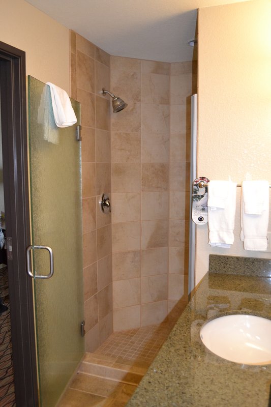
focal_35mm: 30
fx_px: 339
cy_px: 204
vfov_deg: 61.9
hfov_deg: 43.6
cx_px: 136
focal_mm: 20
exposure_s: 1/60
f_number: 3.8
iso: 1250
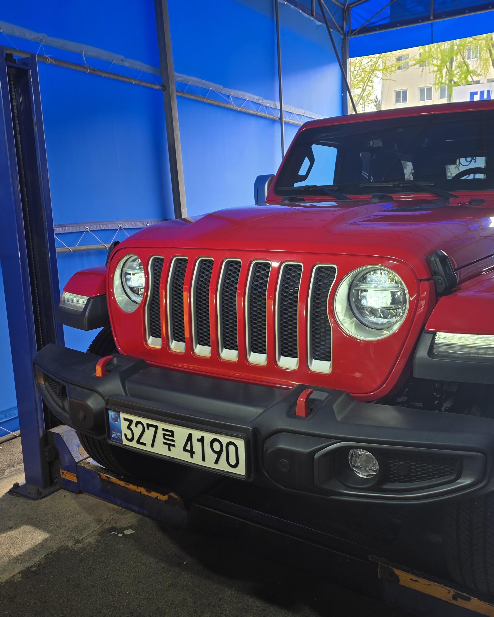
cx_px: 322
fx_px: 548
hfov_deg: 47.8
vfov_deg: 58.8
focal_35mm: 30
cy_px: 309
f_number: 1.7
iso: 32
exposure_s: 1/120
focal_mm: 6.25
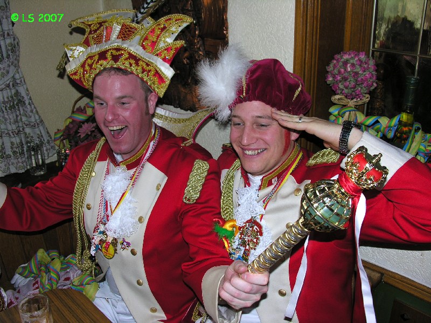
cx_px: 216
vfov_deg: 40.7
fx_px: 436
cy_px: 162
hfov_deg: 52.6
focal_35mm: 35
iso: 50
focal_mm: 8.9
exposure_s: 1/60.1
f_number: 2.8
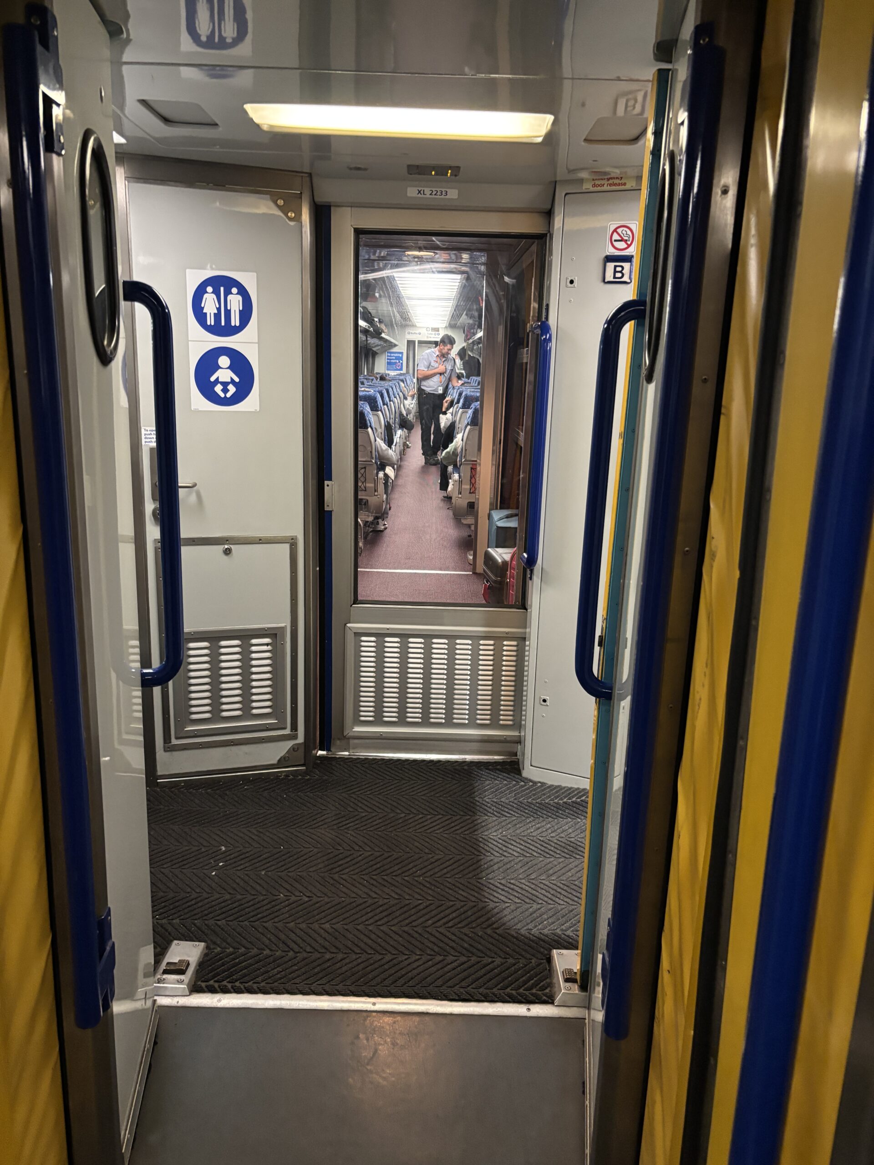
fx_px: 875
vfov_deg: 67.3
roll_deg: -1.5
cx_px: 437
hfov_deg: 53.1
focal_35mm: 26
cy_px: 582
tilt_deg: -13.5
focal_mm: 5.96
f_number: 1.6
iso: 500
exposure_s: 1/33
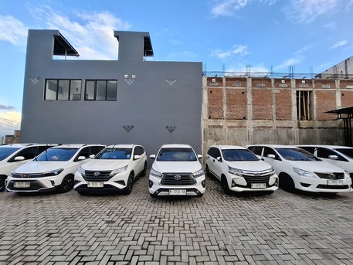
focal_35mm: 13
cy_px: 132
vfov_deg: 89.9
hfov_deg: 106.2
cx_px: 176
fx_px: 133
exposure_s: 1/199
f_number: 2.2
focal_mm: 1.74
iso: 40
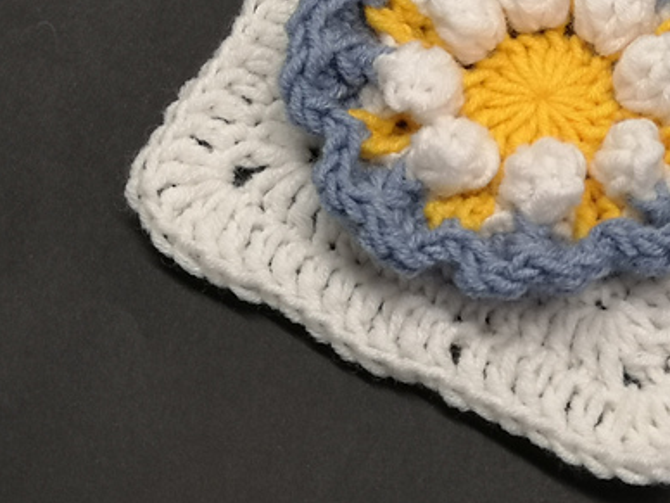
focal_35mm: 99
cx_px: 509
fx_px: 1916
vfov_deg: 14.9
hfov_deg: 19.7
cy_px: 118
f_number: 1.8
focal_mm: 3.95
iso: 125
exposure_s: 1/50
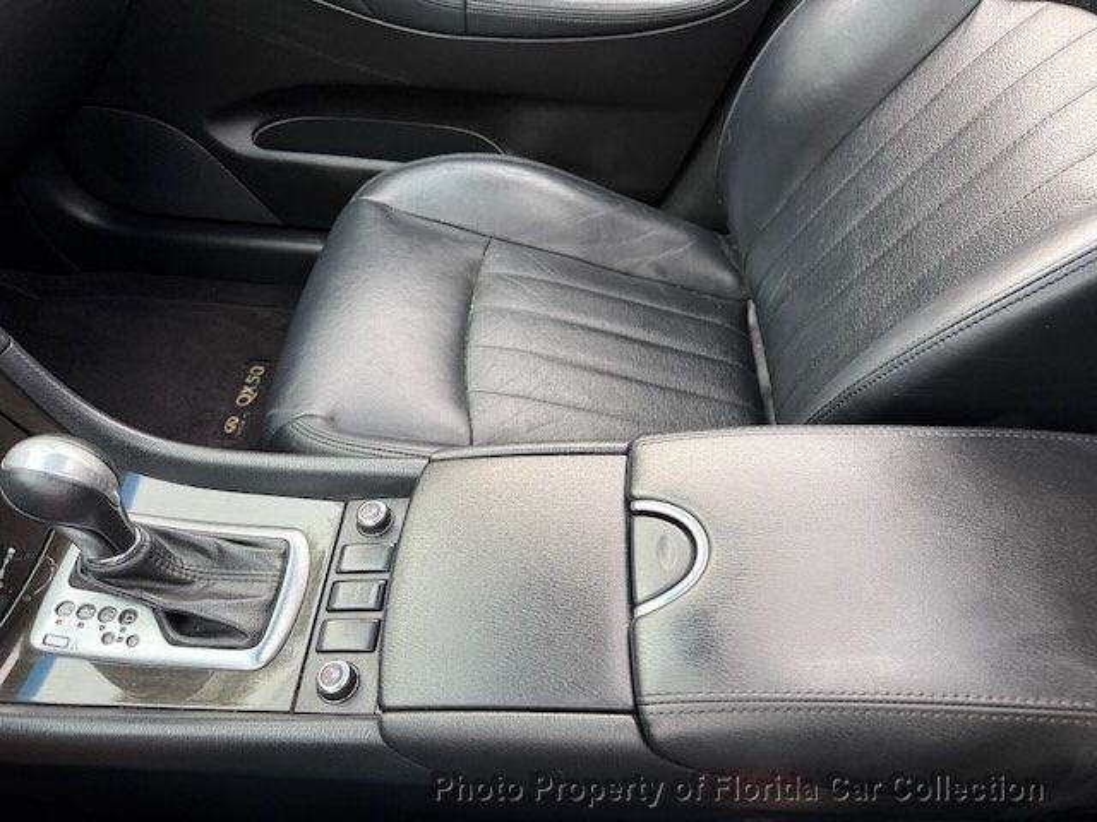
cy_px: 411
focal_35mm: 24
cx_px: 548
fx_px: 761
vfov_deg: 56.8
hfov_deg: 71.6
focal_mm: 6.76
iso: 200
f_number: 1.78
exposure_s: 1/71
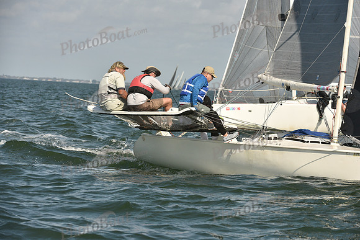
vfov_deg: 6.2
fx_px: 2200
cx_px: 180
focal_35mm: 220
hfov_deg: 9.4
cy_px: 120
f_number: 9
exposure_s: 1/1250
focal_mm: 220
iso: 400
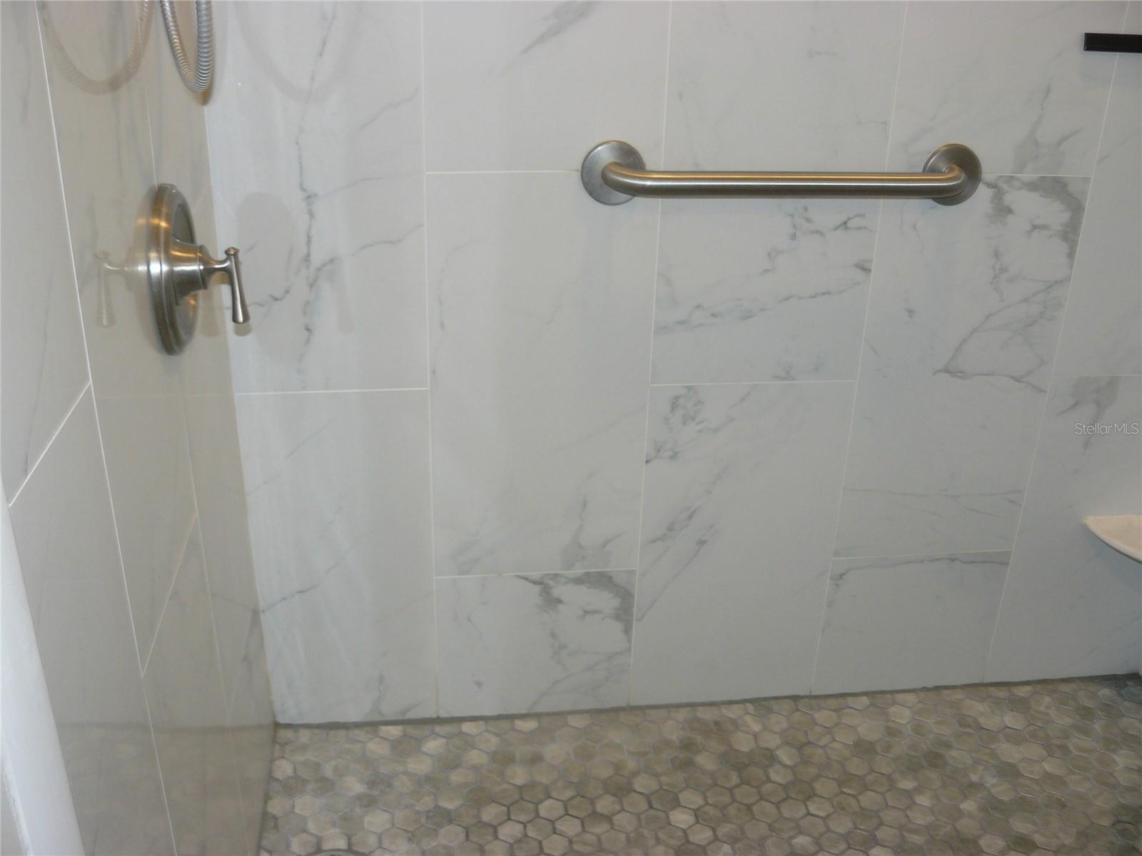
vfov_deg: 39.7
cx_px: 571
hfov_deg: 51.4
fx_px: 1188
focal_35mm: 36
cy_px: 428
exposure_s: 1/30
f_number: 2.8
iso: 100
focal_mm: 6
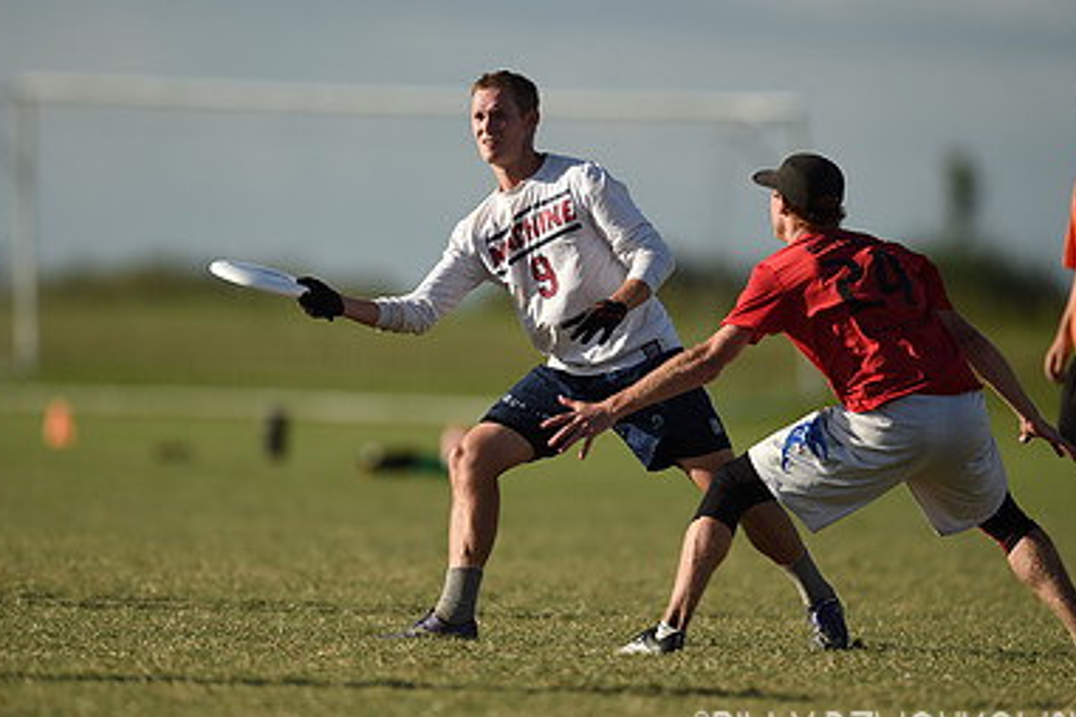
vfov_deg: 2.3
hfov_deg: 3.4
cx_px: 511
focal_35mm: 609
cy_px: 305
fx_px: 18201
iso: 125
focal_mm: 400
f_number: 2.8
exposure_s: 1/3200
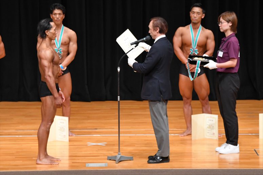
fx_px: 1862
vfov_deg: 5.4
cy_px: 88
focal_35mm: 255
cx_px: 132
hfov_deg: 8.1
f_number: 5.6
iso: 4000
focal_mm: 170
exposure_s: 1/400
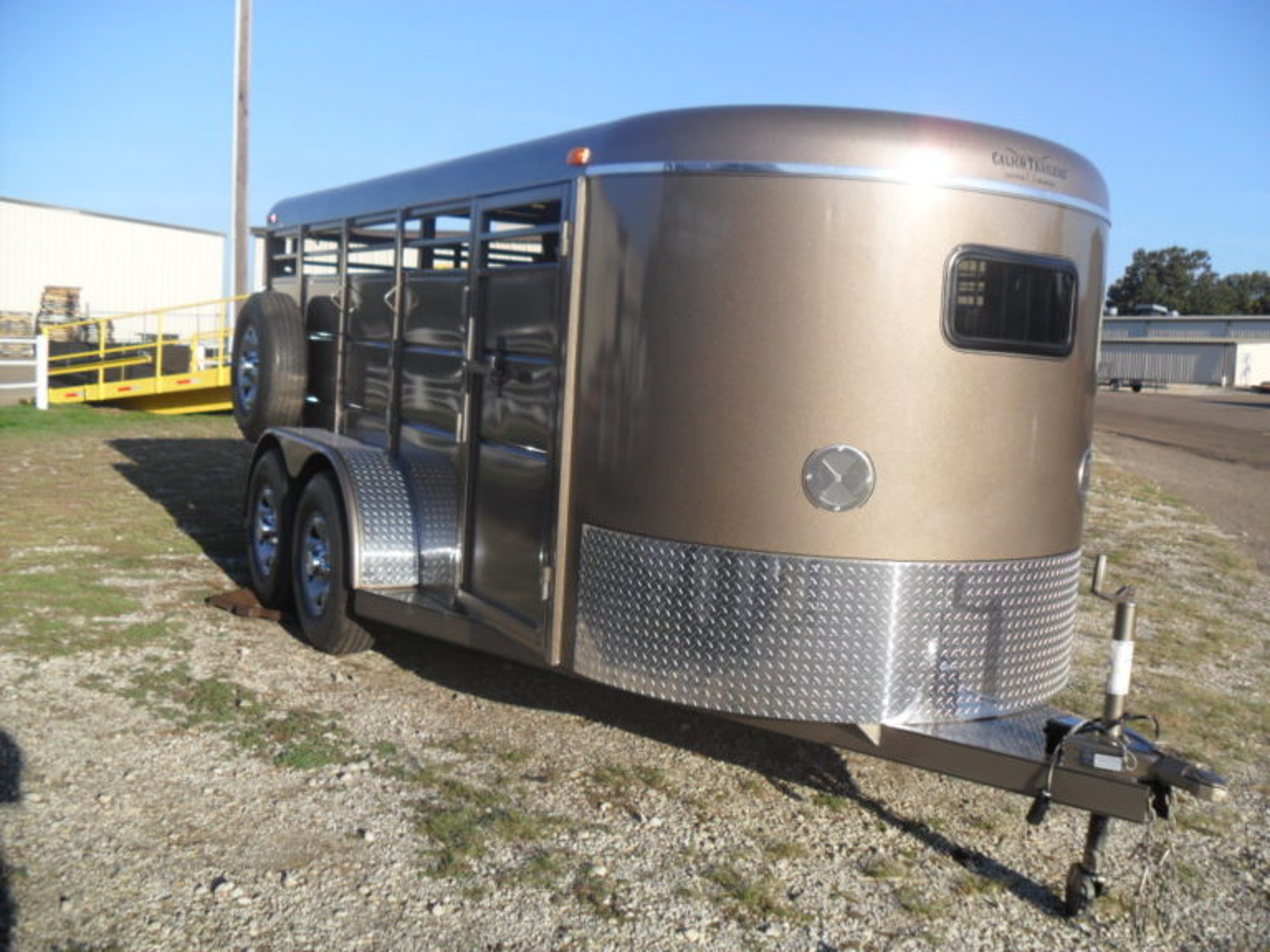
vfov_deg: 40.7
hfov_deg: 52.6
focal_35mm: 35
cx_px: 635
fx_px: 1284
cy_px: 476
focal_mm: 6.3
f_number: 7.6
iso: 80
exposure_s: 1/180
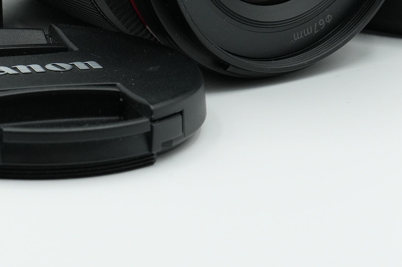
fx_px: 1824
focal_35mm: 163
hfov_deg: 12.6
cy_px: -82
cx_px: 157
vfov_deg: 8.3
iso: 250
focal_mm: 37
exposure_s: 1/60
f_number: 10
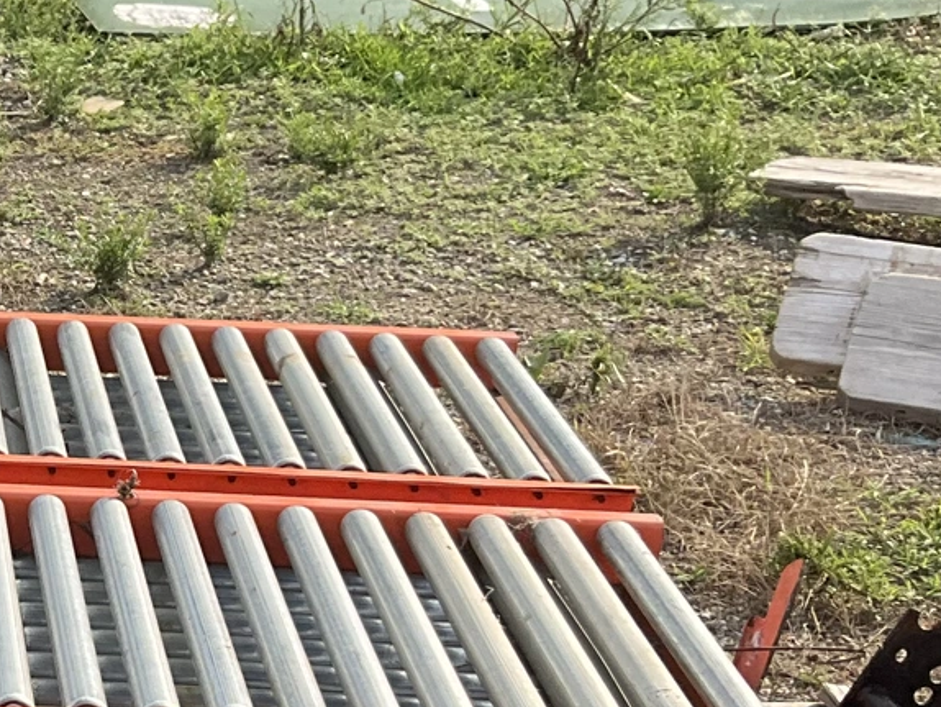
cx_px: -533
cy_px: 612
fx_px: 2747
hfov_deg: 17.2
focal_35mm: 101
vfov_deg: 14.5
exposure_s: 1/1015
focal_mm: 3
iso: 25
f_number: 1.8
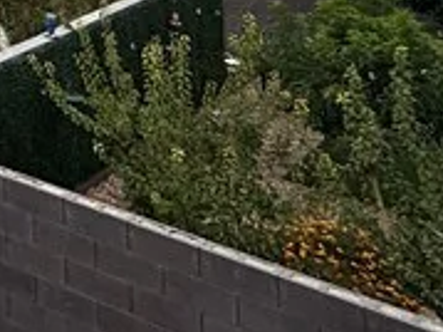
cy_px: -354
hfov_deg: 16.8
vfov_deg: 14.7
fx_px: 1023
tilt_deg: +3.9
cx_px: -485
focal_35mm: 80
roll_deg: -0.5
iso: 50
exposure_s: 1/1698
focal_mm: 2.22
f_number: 2.2
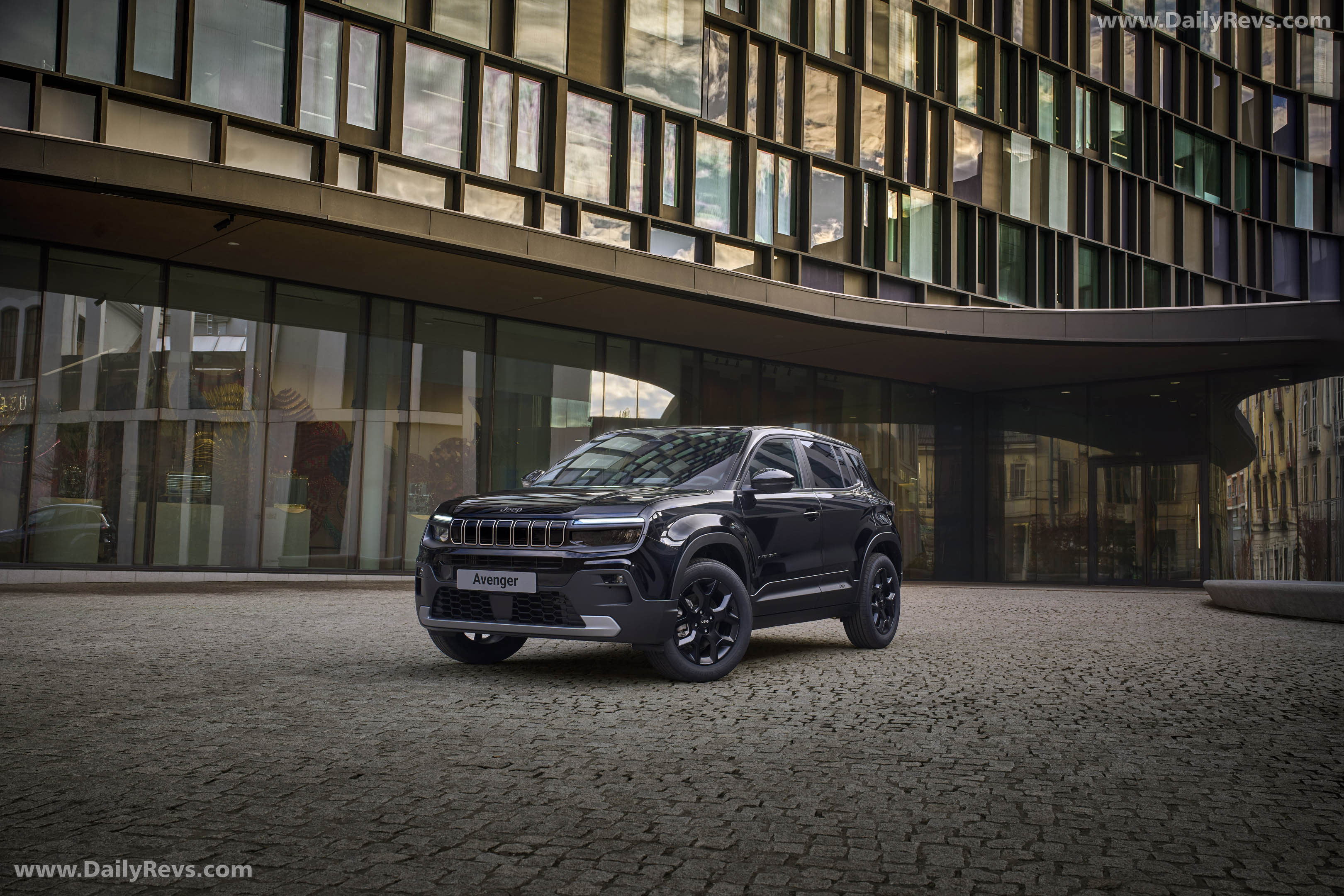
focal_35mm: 35
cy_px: 448
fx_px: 1307
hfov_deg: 54.4
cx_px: 672
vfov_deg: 37.9
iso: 100
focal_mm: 35
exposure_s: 1/13
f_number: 9
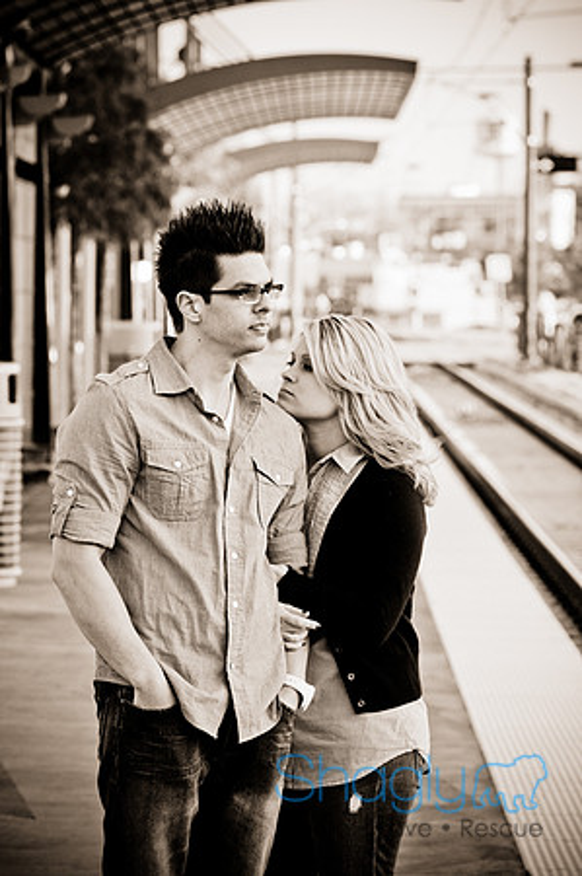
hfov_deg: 7.0
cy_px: 438
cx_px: 291
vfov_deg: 10.6
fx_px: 4739
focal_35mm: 195
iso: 400
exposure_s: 1/200
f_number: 7.1
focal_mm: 130
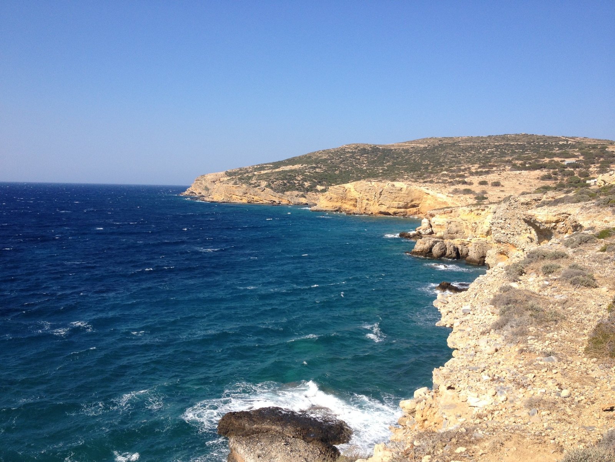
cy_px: 231
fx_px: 622
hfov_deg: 52.6
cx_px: 308
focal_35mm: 35
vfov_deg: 40.7
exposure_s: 1/1534
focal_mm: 4.28
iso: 50
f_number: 2.4
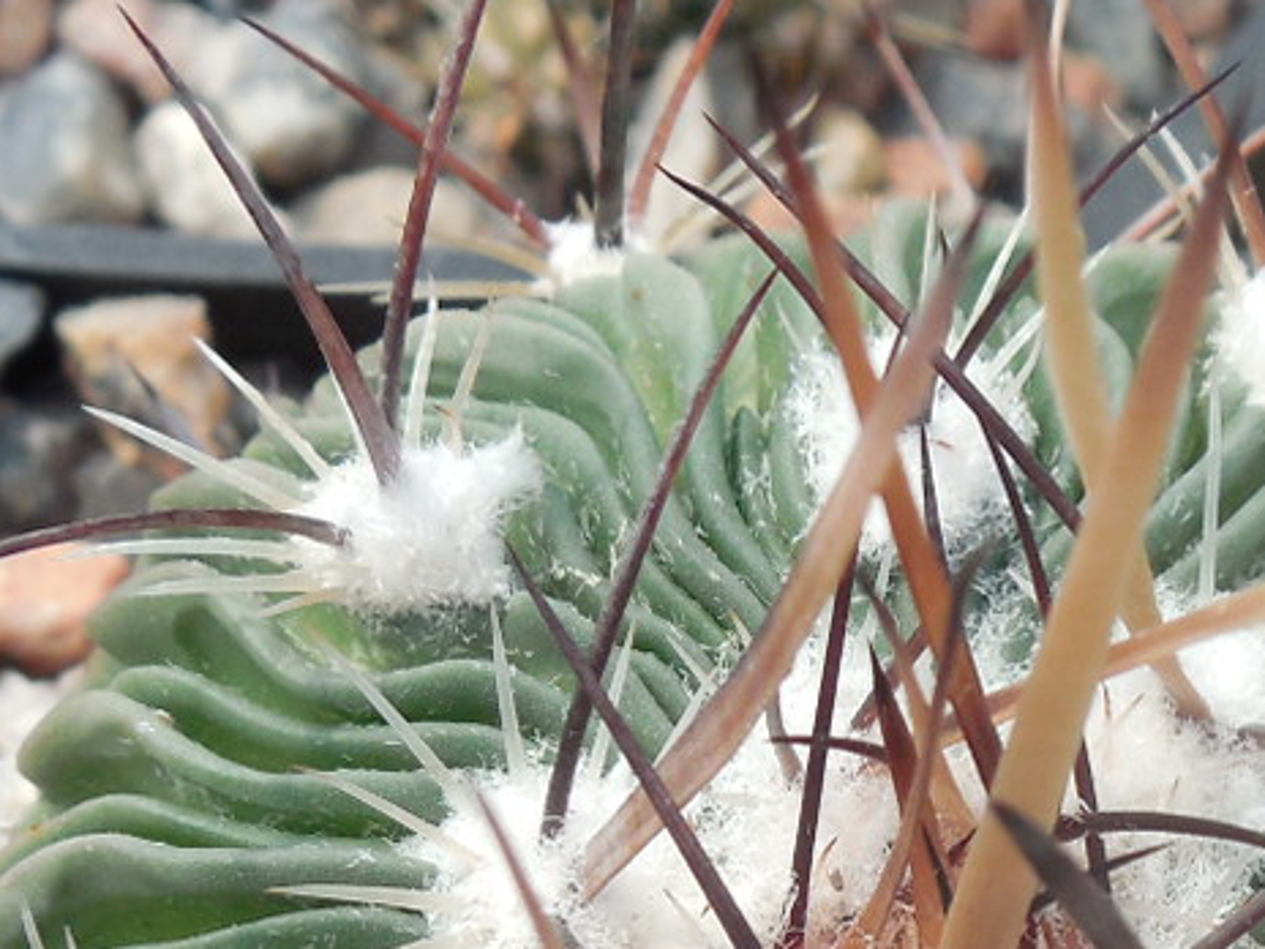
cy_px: 1020
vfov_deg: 13.6
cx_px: 957
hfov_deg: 18.3
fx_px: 3910
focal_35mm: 107
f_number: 3.6
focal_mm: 5.6
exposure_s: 1/400
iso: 125
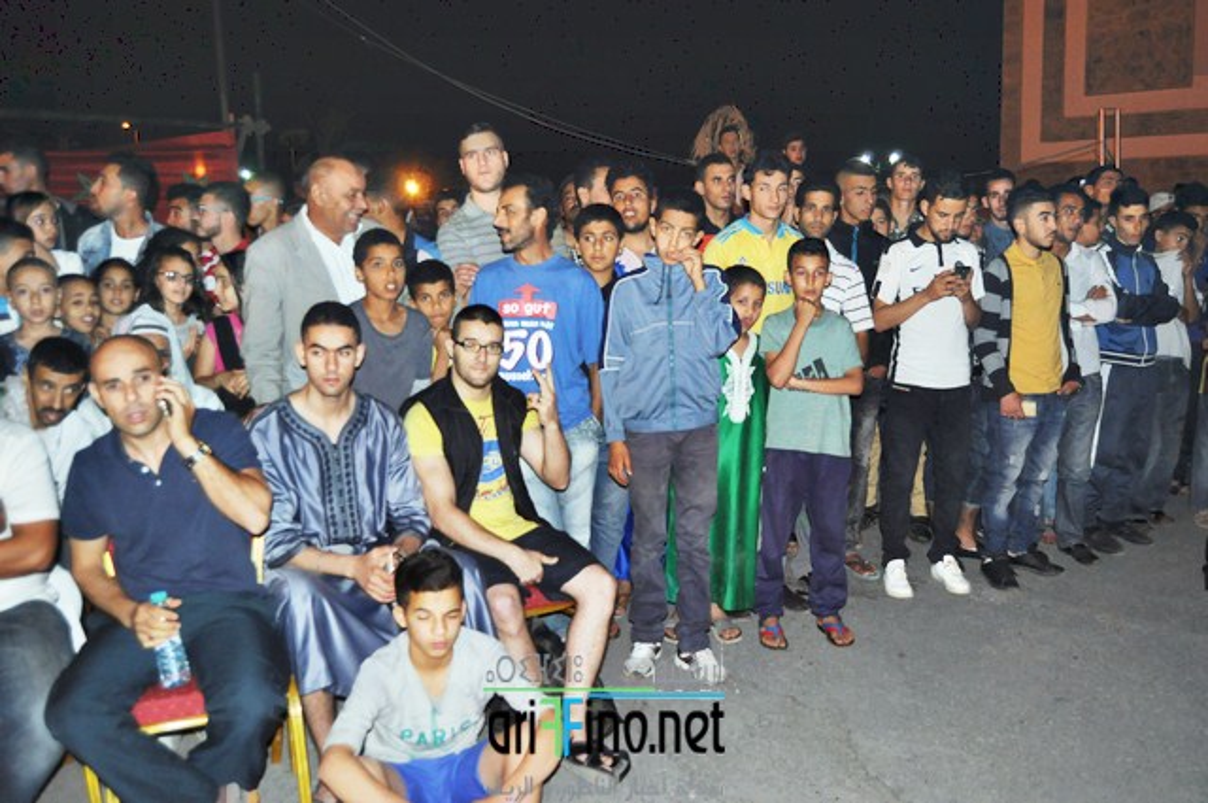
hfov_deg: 62.0
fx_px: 1005
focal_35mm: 30
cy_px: 402
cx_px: 604
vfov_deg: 43.5
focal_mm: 20
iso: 800
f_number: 3.5
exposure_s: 1/60
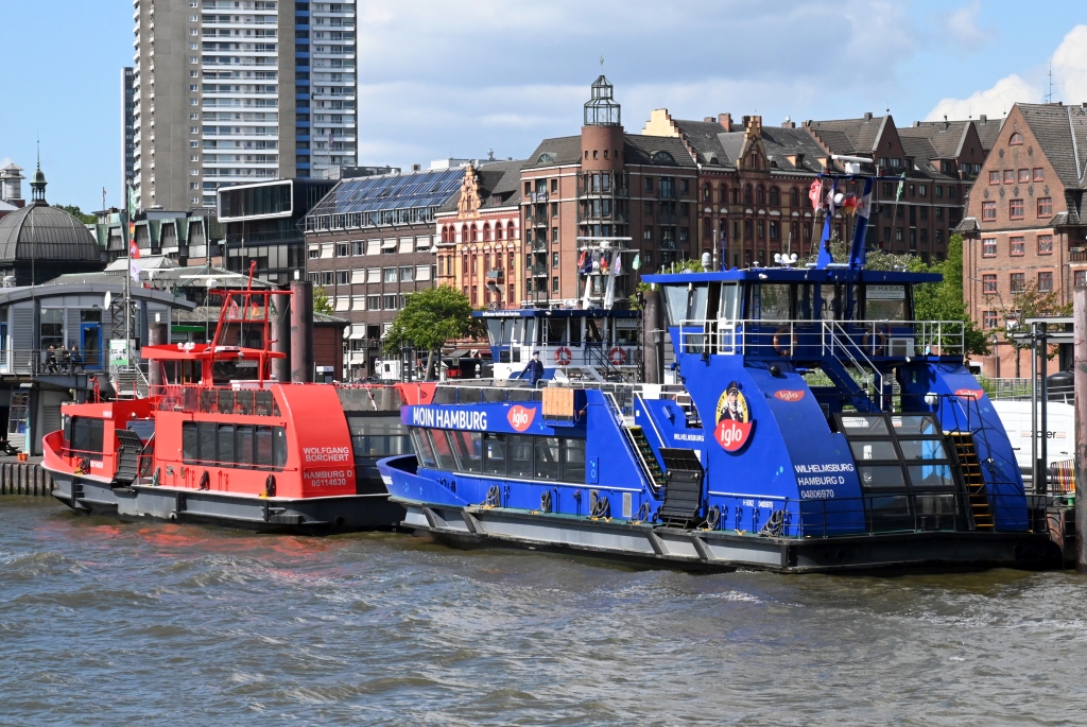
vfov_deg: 14.0
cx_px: 544
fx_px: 2962
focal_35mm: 98
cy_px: 364
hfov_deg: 20.8
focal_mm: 98
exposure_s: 1/3200
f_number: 14
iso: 4000
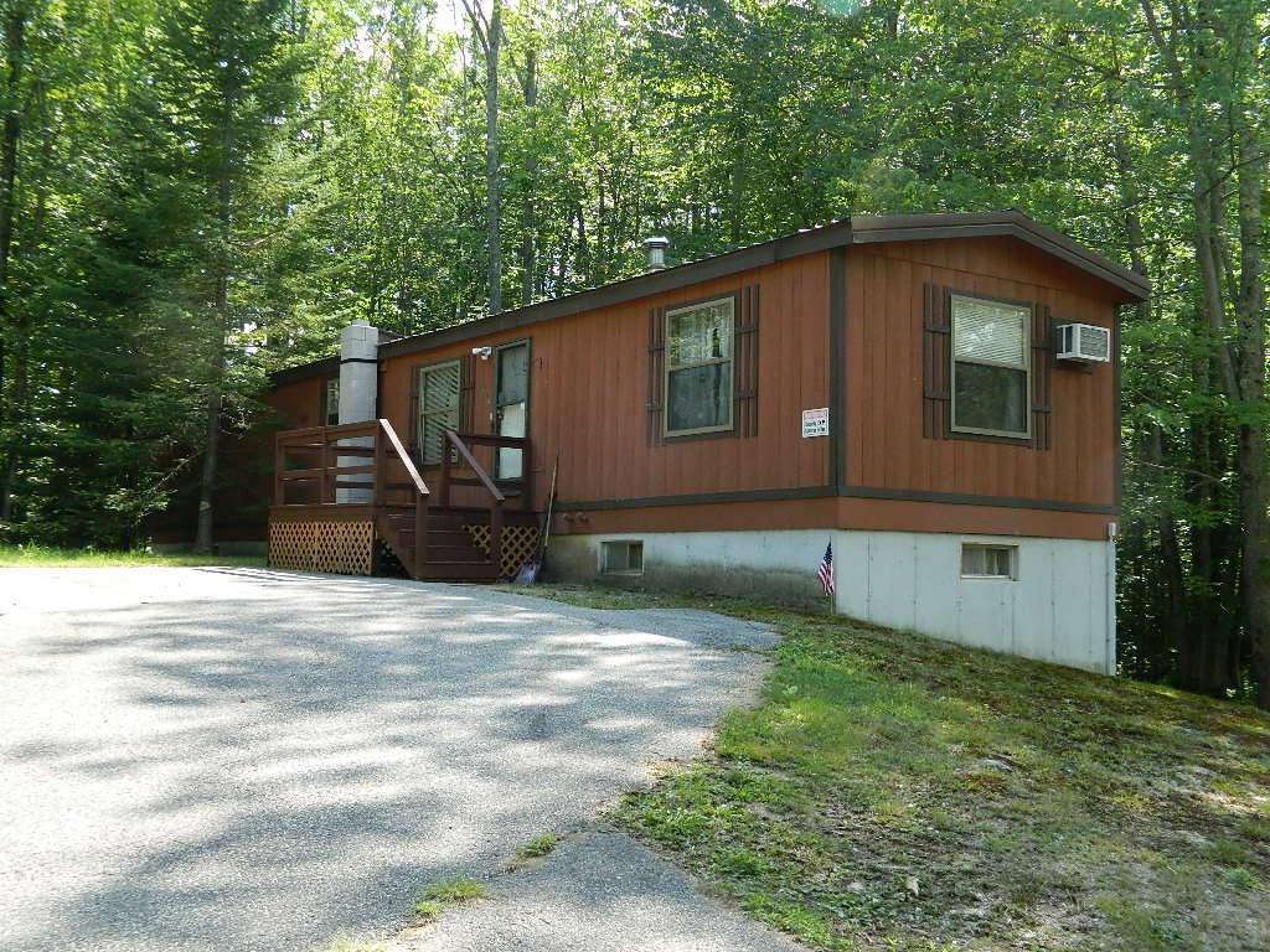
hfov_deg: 45.8
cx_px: 635
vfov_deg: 35.1
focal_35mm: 41
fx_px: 1504
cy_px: 476
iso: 200
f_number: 3.5
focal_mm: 7.3
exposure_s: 1/400
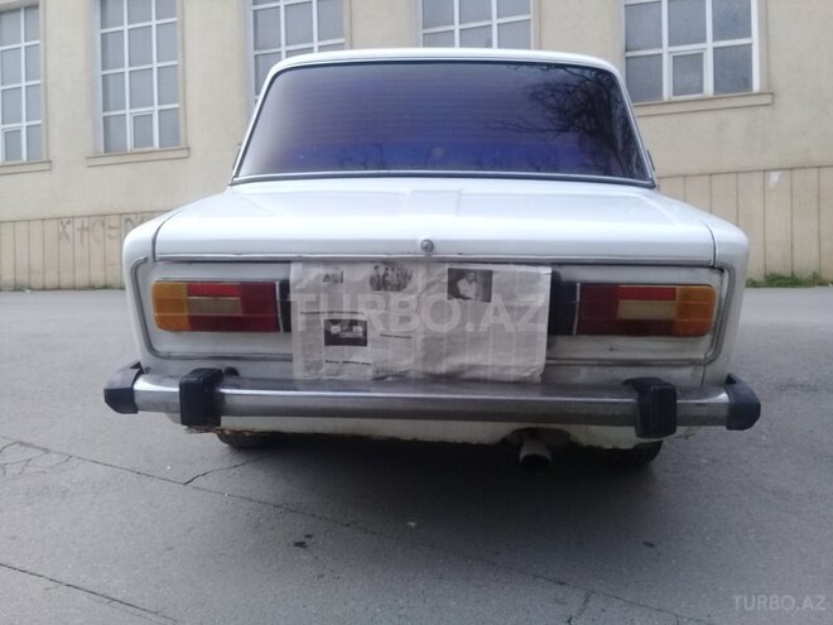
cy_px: 312
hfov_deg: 58.4
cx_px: 416
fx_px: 746
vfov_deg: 45.4
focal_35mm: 31
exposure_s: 1/372
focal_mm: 3.3
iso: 50
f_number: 2.2
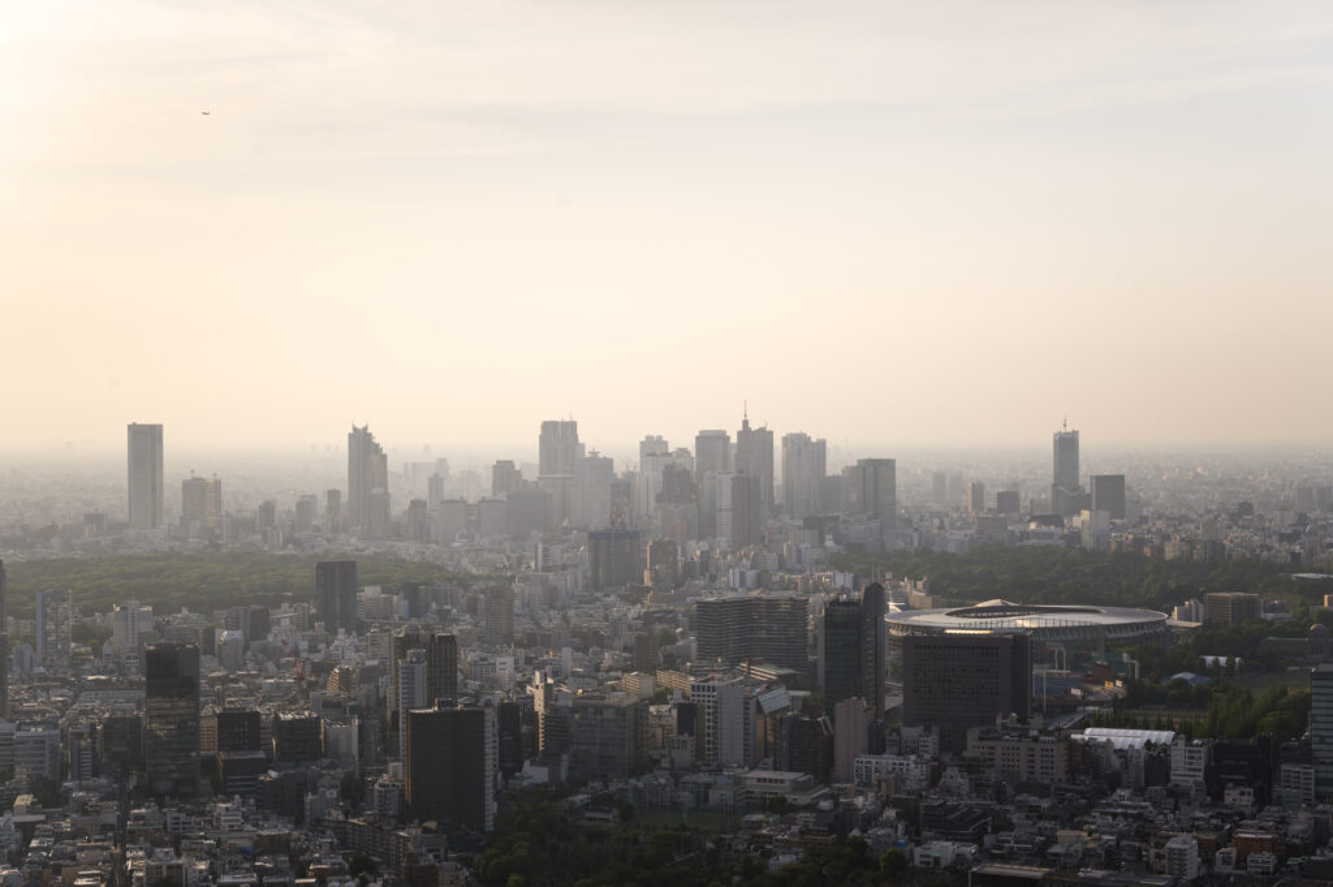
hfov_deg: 36.3
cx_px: 666
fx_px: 2035
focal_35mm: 55
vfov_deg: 24.6
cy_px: 444
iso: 100
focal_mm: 55
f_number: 8
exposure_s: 1/400
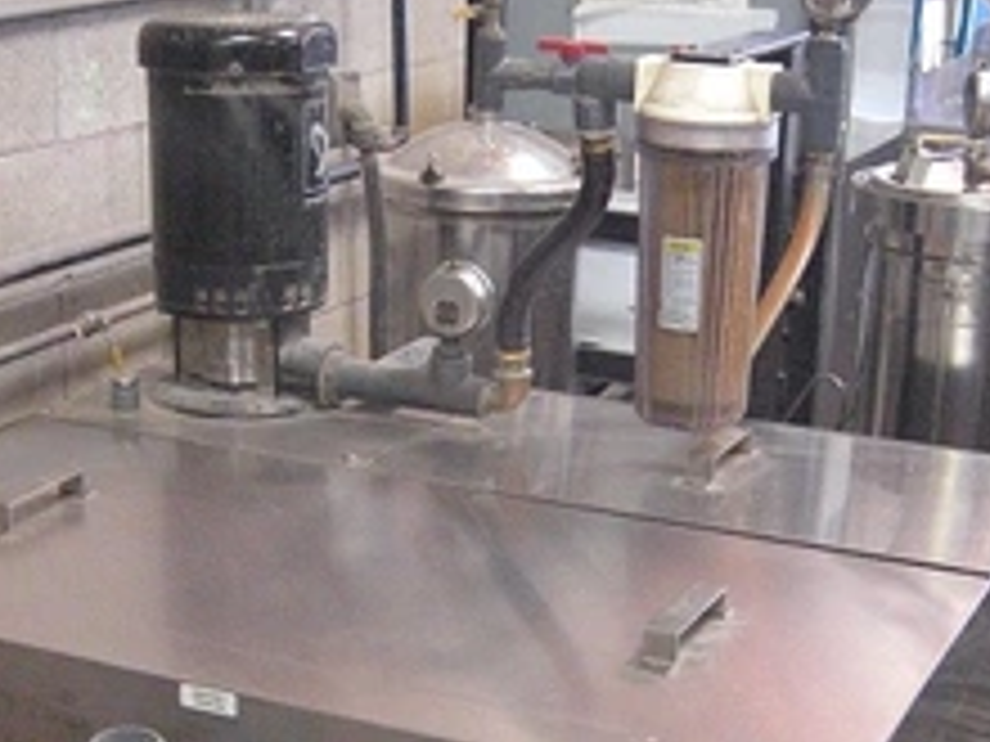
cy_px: 558
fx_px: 1973
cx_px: 500
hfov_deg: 28.2
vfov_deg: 21.1
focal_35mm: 69
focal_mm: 7.9
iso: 1600
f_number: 2.8
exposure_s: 1/80
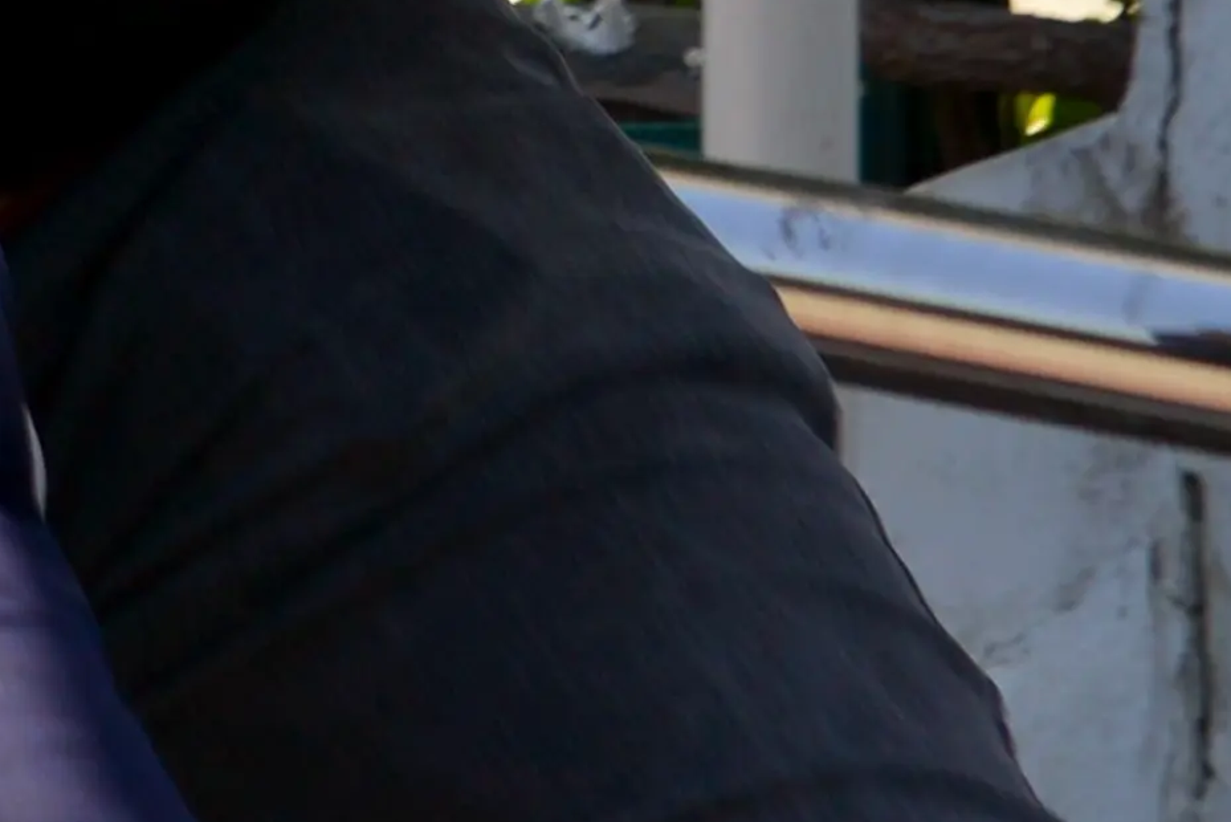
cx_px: -1124
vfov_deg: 3.0
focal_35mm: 452
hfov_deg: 4.5
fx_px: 15460
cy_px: -1328
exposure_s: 1/1000
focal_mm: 70
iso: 200
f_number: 5.6
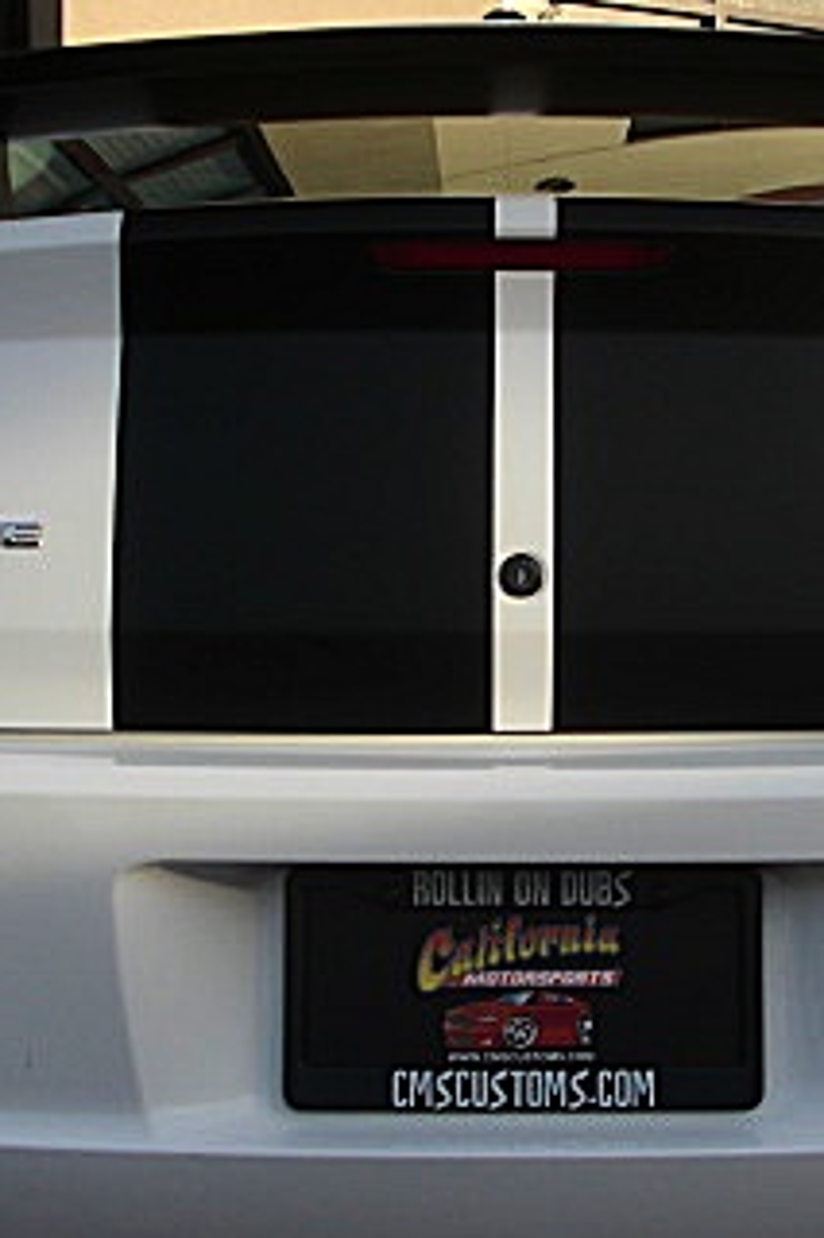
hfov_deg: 18.1
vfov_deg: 27.0
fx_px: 2578
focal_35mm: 75
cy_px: 604
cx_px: 545
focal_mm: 6.3
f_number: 2.8
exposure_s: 1/400
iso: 50
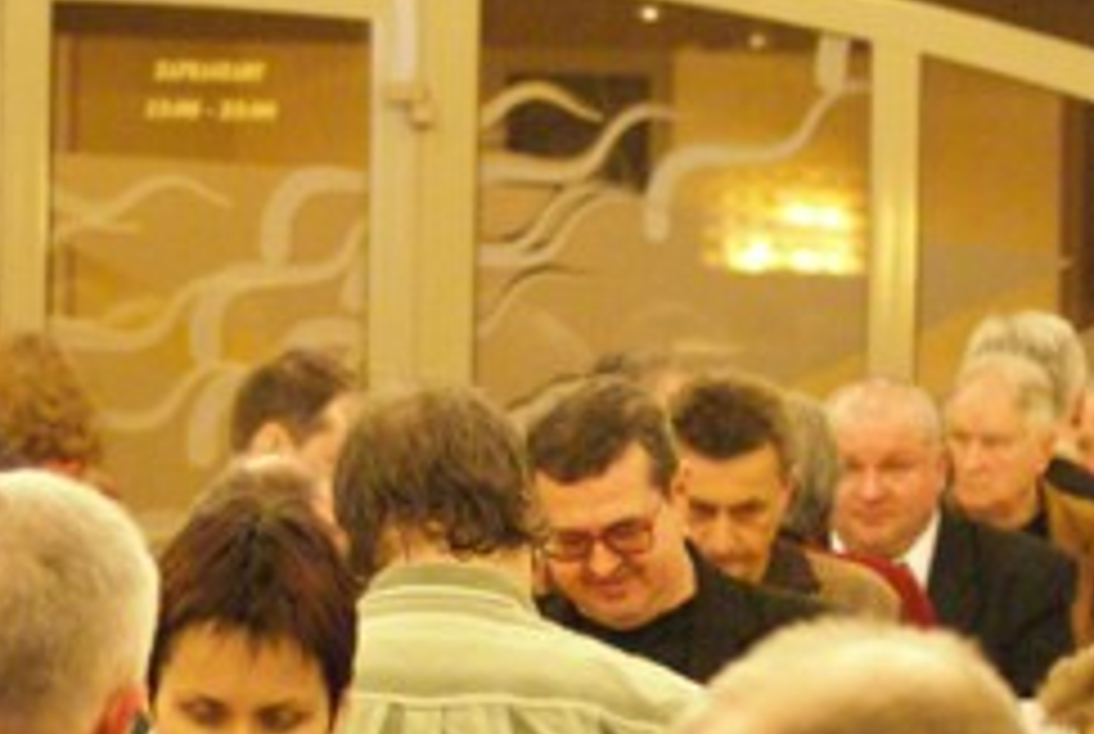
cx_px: 252
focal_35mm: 323
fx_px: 9847
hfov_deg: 6.4
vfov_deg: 4.3
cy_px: 648
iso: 1600
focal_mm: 75
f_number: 4.5
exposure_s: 1/13
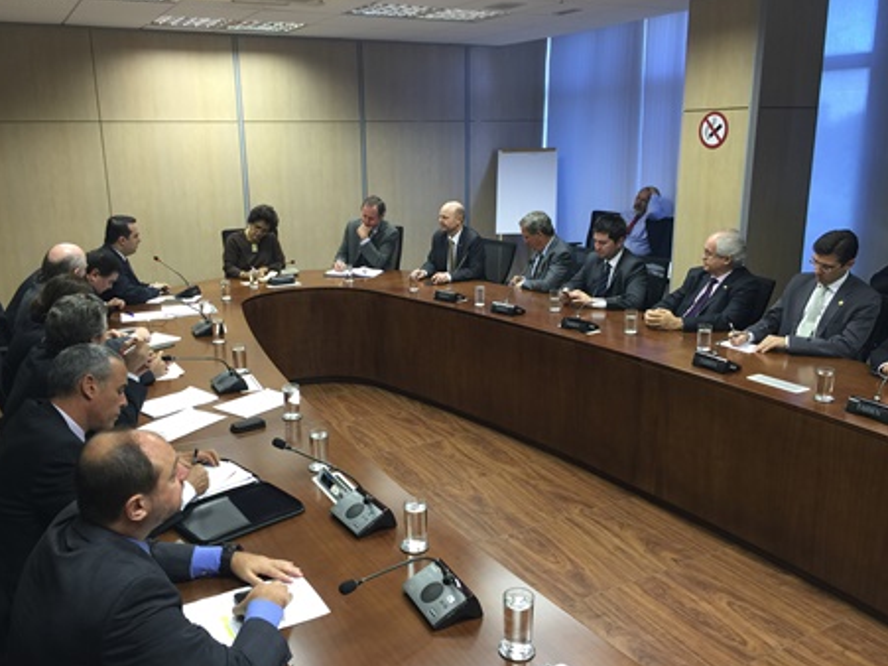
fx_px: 769
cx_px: 436
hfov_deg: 60.0
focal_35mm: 30
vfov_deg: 46.8
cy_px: 335
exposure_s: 1/15
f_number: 2.2
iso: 40
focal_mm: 4.15
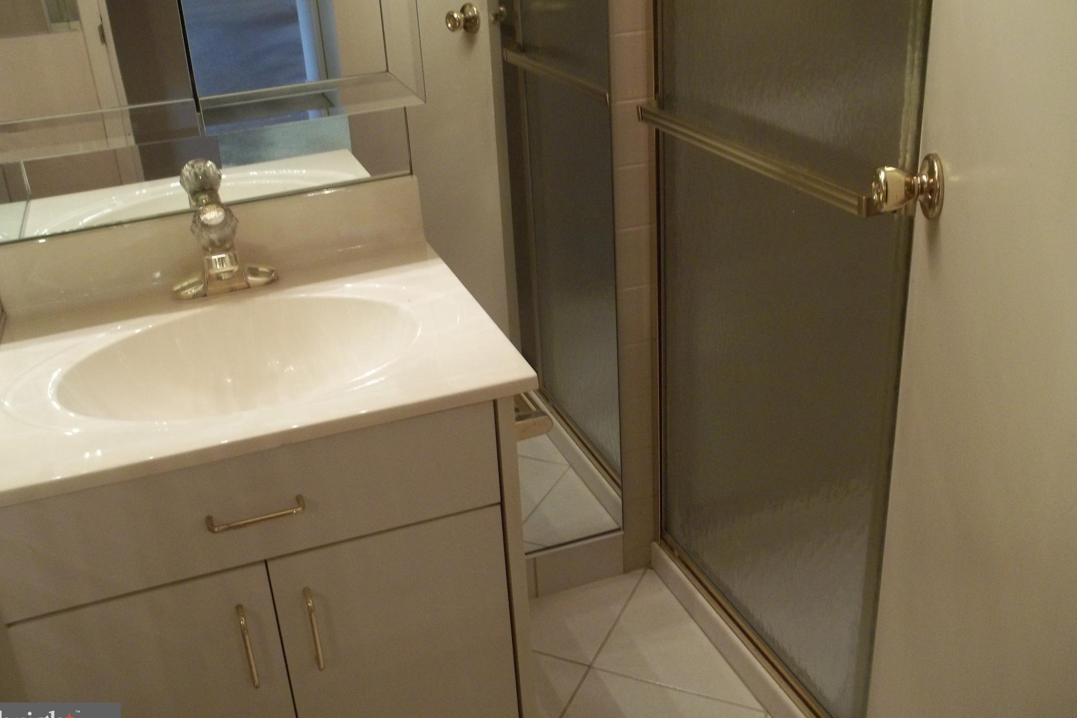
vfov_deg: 37.8
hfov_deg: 54.4
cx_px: 536
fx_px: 1047
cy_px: 335
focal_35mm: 35
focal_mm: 5.9
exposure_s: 1/25
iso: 160
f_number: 3.3
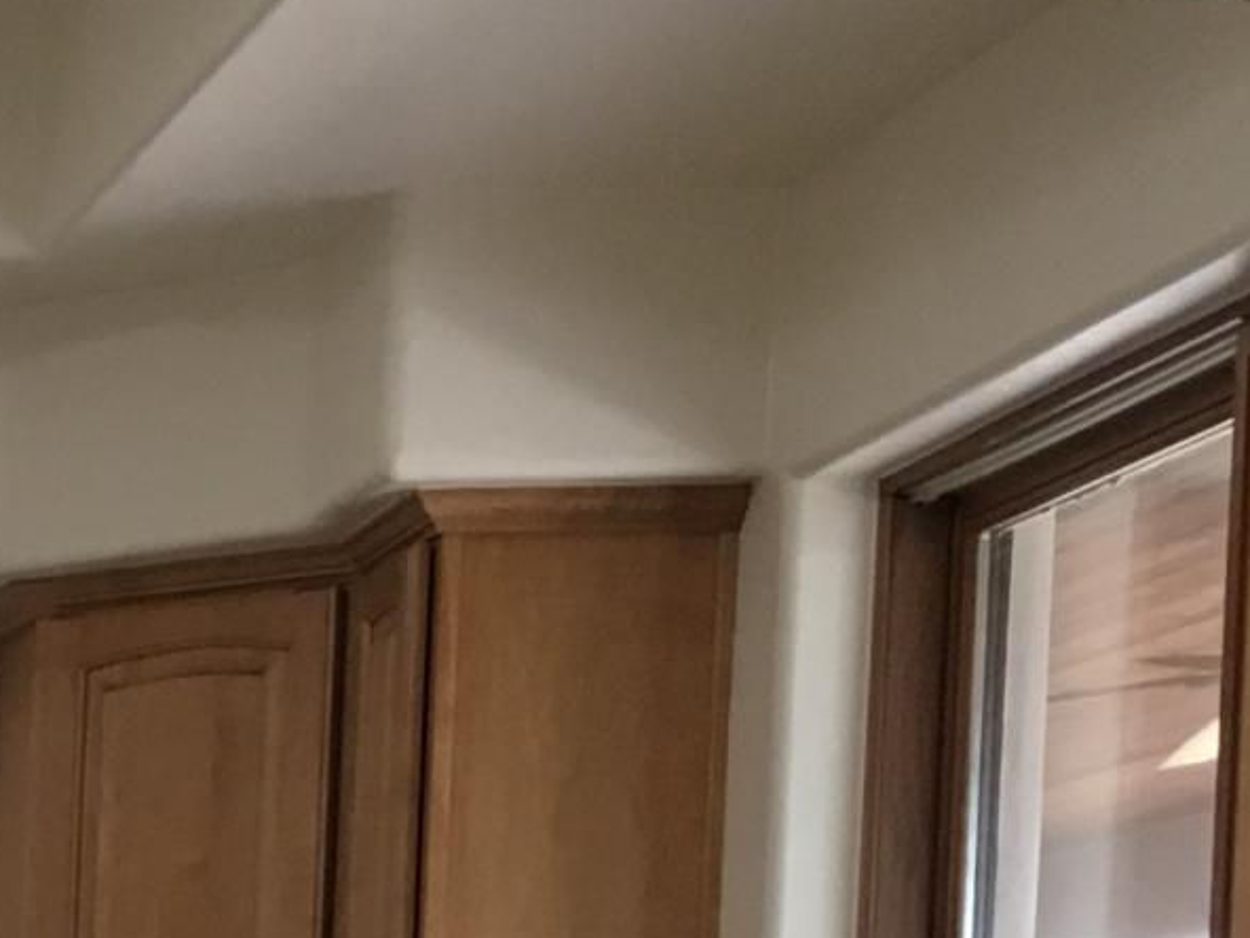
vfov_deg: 9.6
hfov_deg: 11.9
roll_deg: -1.5
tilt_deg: -4.1
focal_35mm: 147
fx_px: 5308
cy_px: 1703
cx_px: -1290
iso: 80
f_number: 2.2
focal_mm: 4.15
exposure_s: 1/30
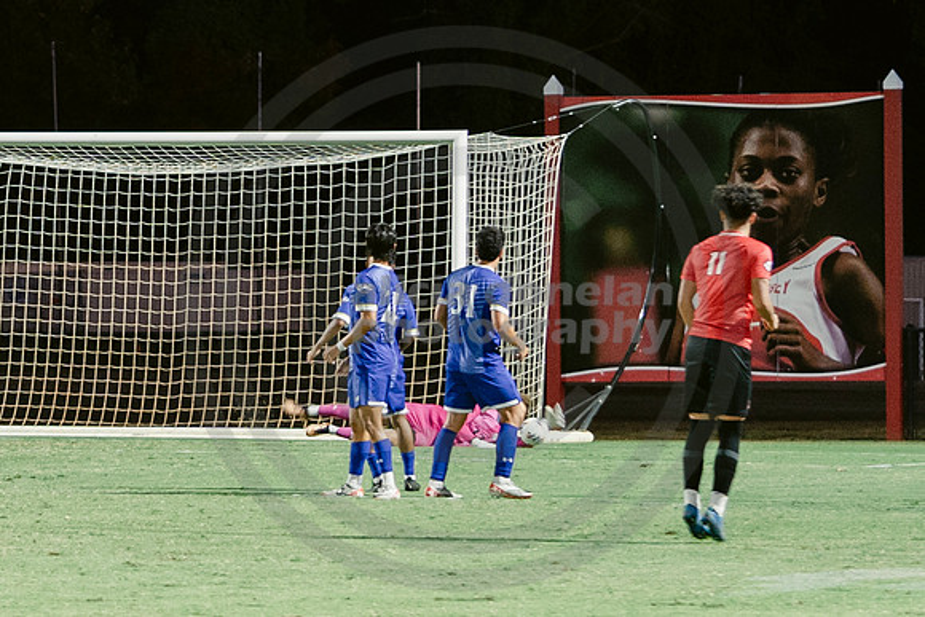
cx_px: -160
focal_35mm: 360
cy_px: 265
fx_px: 9241
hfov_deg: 5.7
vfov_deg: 3.8
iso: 1250
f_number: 2.8
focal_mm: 90
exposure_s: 1/100
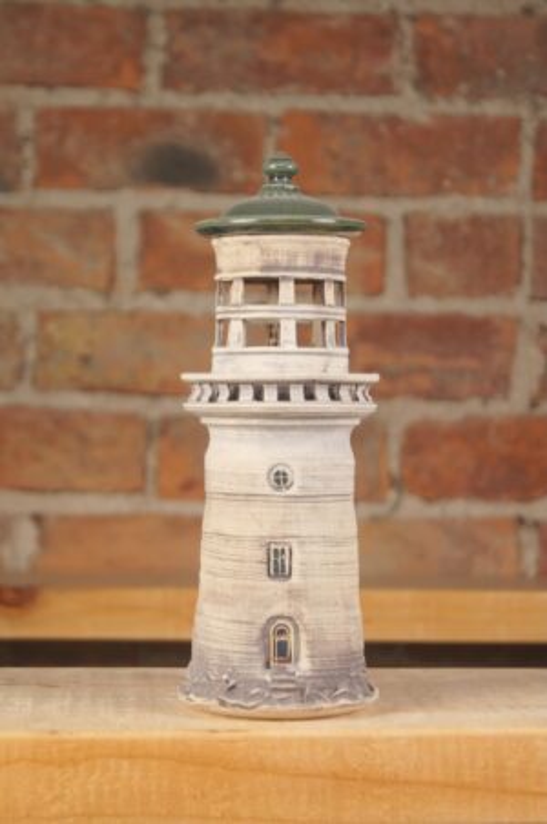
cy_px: 412
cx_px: 274
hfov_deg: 16.5
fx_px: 1886
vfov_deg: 24.7
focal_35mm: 82
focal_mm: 55
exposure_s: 1/160
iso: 100
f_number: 5.6
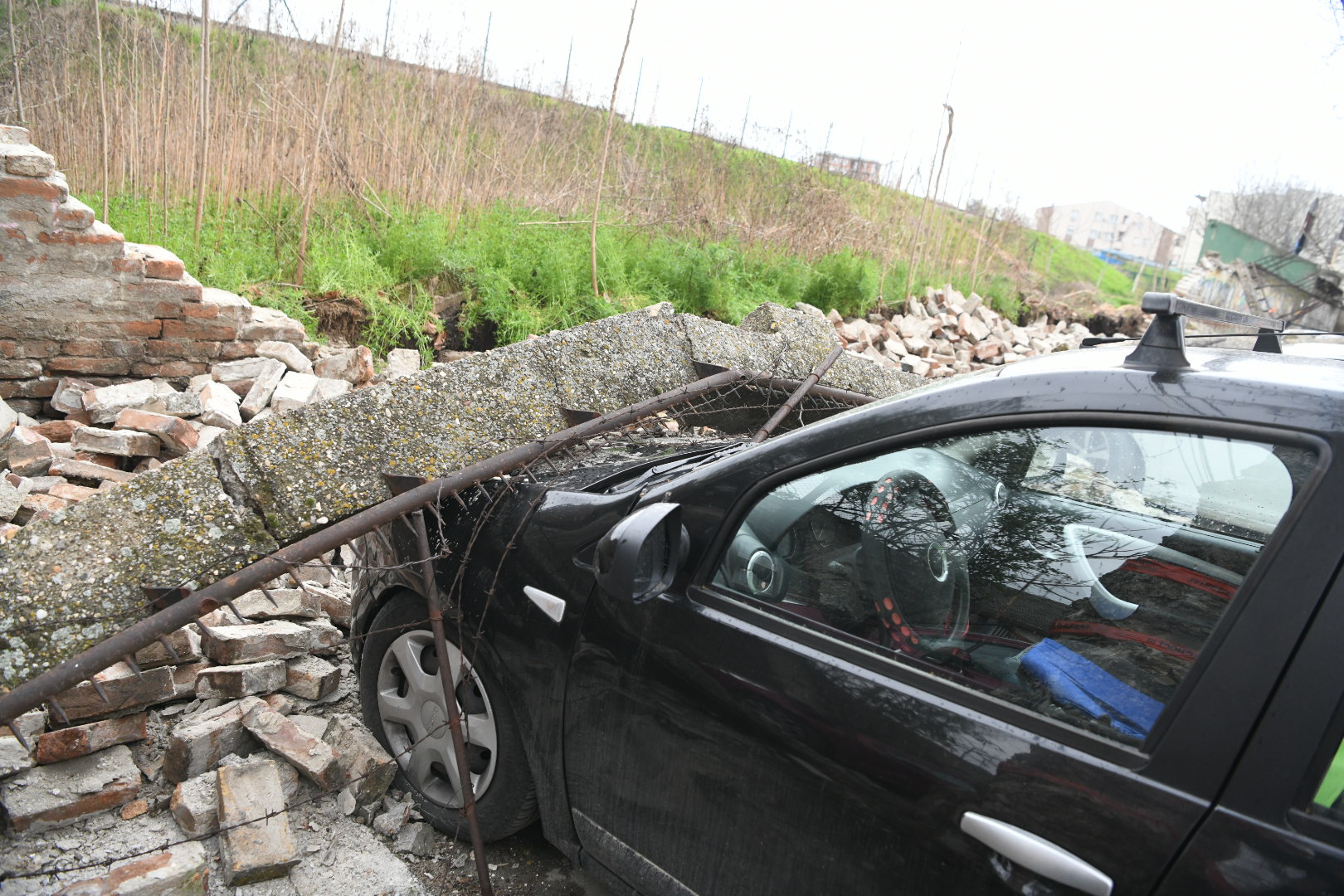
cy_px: 448
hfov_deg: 73.7
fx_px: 896
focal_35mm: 24
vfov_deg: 53.1
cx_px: 672
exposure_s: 1/1250
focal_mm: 24
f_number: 4
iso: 1250
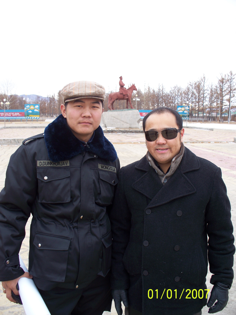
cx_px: 118
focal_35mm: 36
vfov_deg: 51.4
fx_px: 327
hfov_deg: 39.7
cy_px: 158
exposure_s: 1/100
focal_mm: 7.54
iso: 64
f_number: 2.8
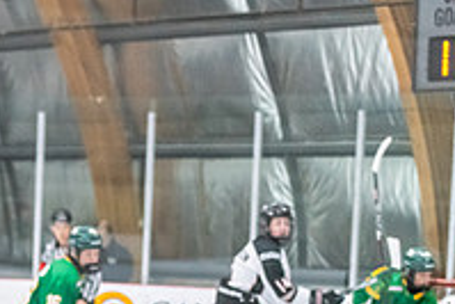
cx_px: -149
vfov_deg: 6.7
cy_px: 440
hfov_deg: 9.9
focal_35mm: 204
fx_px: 2580
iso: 4000
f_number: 2.8
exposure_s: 1/800
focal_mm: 70
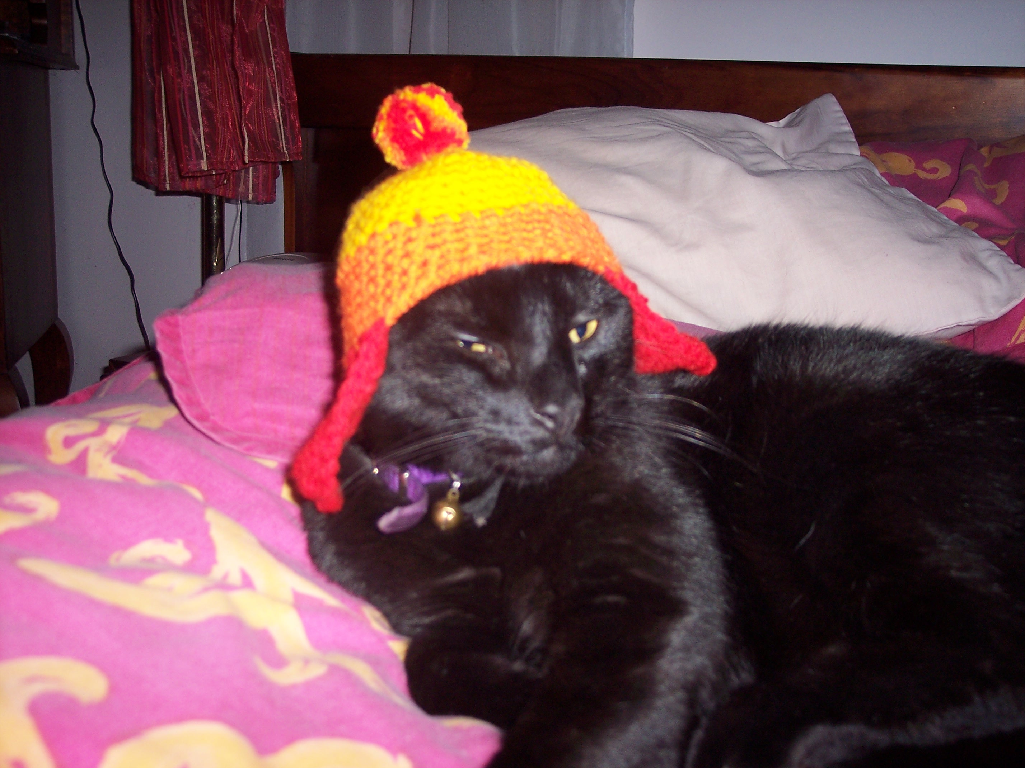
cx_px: 512
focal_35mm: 39
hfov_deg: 47.9
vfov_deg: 36.8
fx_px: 1155
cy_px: 384
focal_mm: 8
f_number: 2.8
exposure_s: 1/60
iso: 100
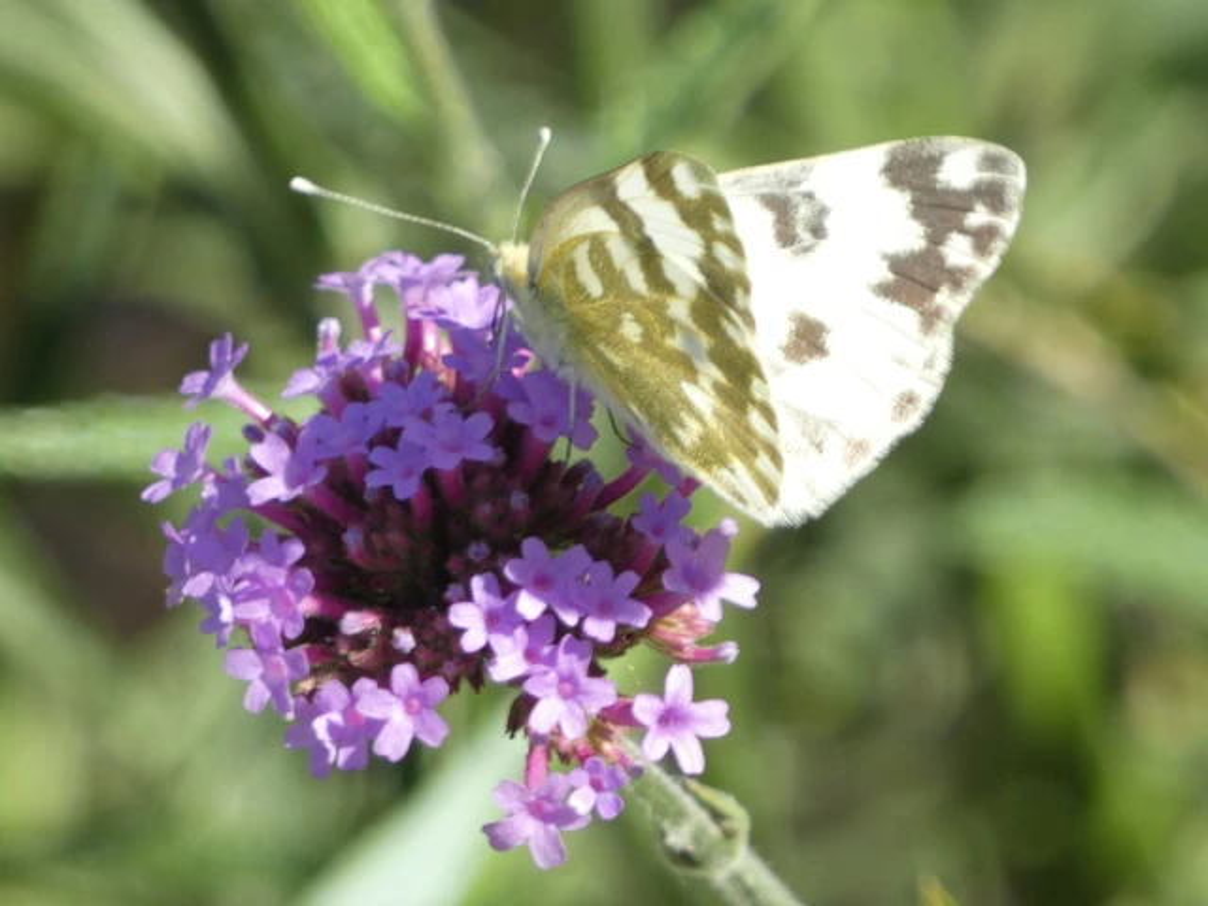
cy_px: 453
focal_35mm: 584
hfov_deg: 3.4
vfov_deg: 2.5
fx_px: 20380
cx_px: 604
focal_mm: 104.7
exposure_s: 1/100
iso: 100
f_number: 5.6
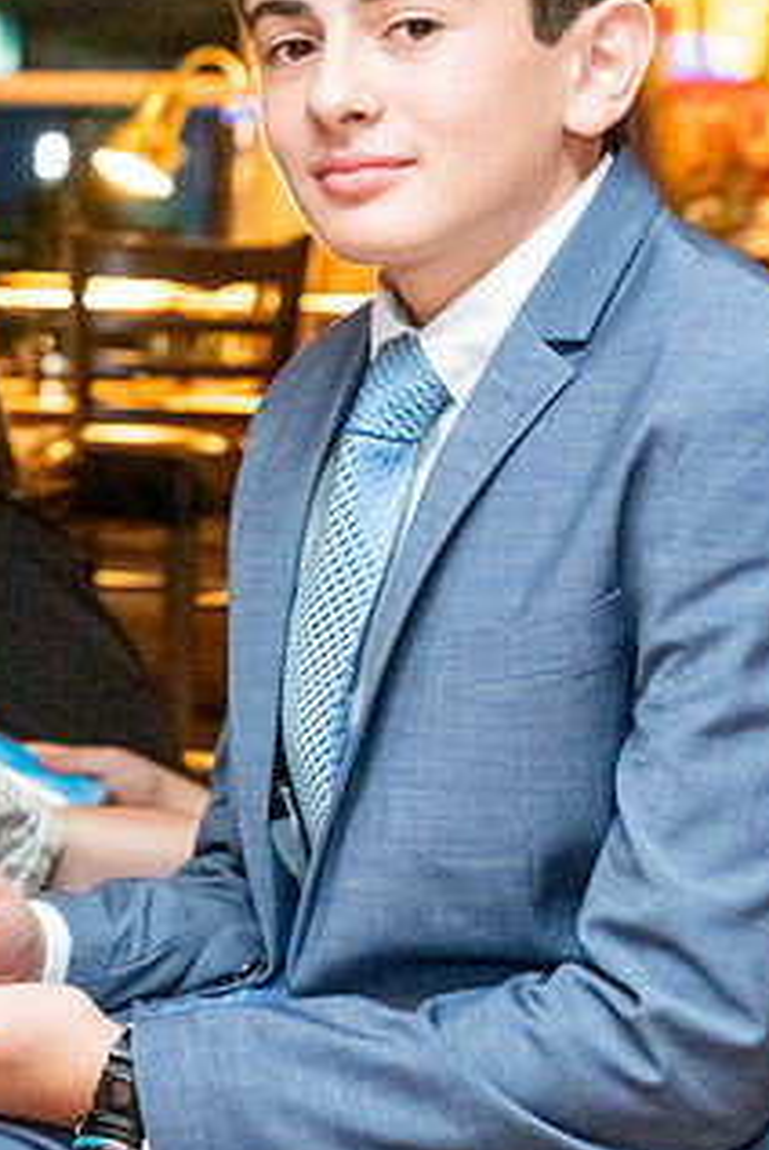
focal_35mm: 120
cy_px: 512
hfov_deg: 11.2
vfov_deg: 17.0
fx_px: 3836
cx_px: -235
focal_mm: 36.5
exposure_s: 1/125
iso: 8000
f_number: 4
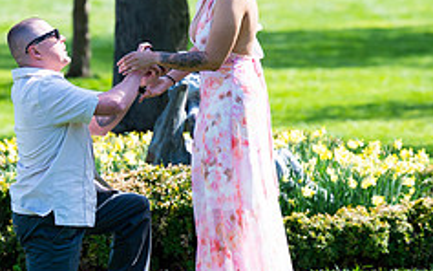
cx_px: 224
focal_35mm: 385
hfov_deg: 5.5
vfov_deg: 3.4
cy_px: 58
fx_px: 4542
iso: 200
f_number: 3.2
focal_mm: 130
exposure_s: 1/2000
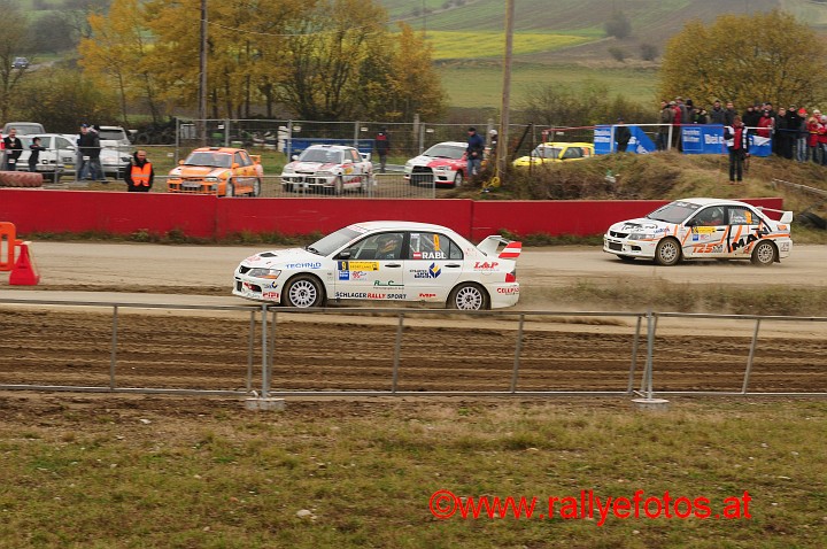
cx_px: 414
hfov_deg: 16.7
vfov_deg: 11.1
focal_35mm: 123
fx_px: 2822
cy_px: 274
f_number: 7.1
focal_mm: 82
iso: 500
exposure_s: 1/400
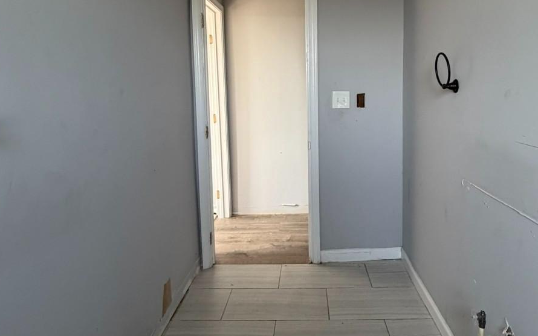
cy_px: 121
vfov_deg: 50.4
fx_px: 352
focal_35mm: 24
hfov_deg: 74.4
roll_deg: +0.7
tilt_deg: -6.2
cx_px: 308
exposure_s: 1/121
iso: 320
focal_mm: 2.22
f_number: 2.2
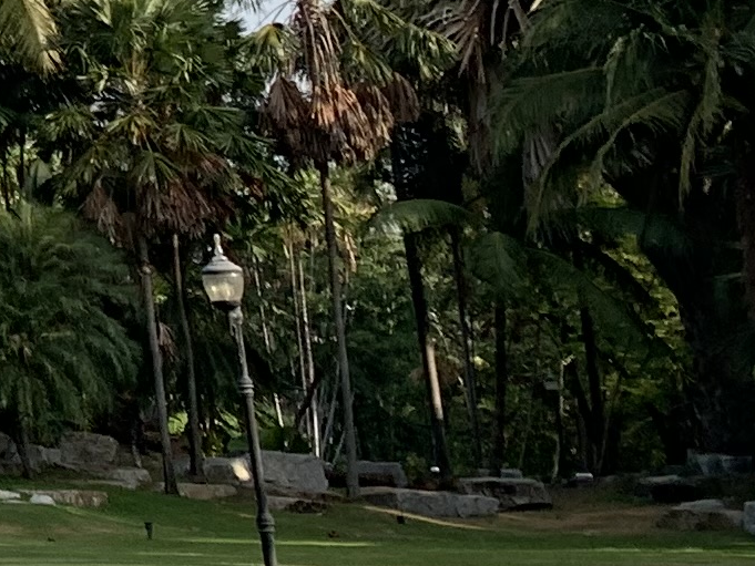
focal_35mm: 154
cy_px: -346
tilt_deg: +14.6
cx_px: -1470
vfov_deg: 9.3
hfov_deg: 9.9
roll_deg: -1.1
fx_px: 3359
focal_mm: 4.25
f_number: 1.8
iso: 25
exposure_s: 1/1368
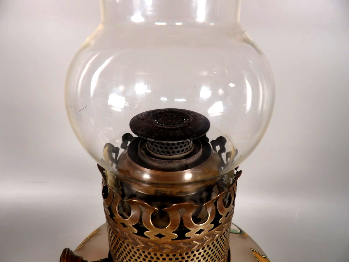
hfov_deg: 71.6
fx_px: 242
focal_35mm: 24
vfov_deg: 56.8
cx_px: 174
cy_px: 131
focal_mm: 4.3
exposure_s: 1/33
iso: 133
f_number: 2.8
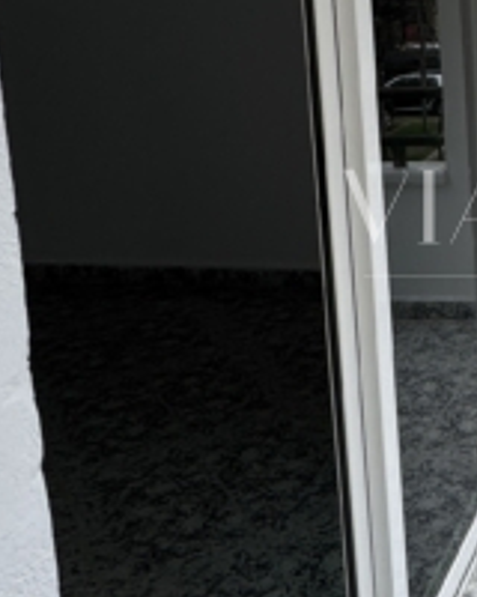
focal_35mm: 40
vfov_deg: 43.2
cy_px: 101
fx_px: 706
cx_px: 686
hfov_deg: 27.7
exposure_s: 1/180
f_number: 2.2
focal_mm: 2.22
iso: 40
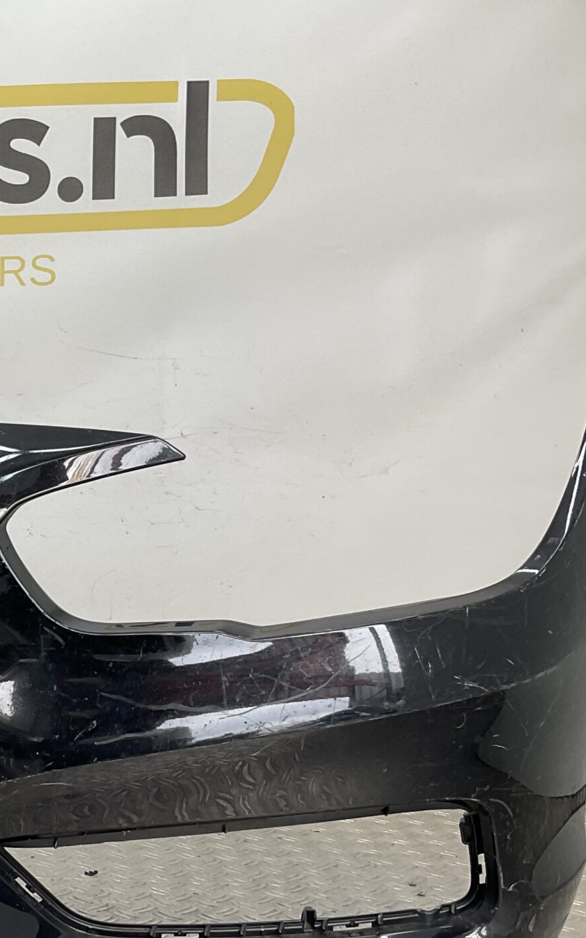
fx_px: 1431
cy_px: 613
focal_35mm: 56
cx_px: -163
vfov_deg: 36.0
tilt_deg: -9.5
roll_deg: -1.0
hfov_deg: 21.1
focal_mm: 3
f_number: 1.8
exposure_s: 1/134
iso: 16
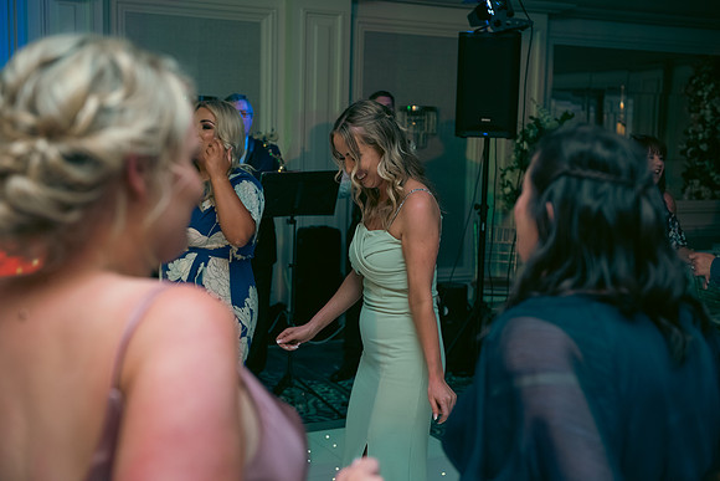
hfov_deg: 39.6
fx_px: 1000
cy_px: 240
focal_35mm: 50
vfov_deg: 27.0
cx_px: 360
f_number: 3.5
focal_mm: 50
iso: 640
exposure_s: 1/160
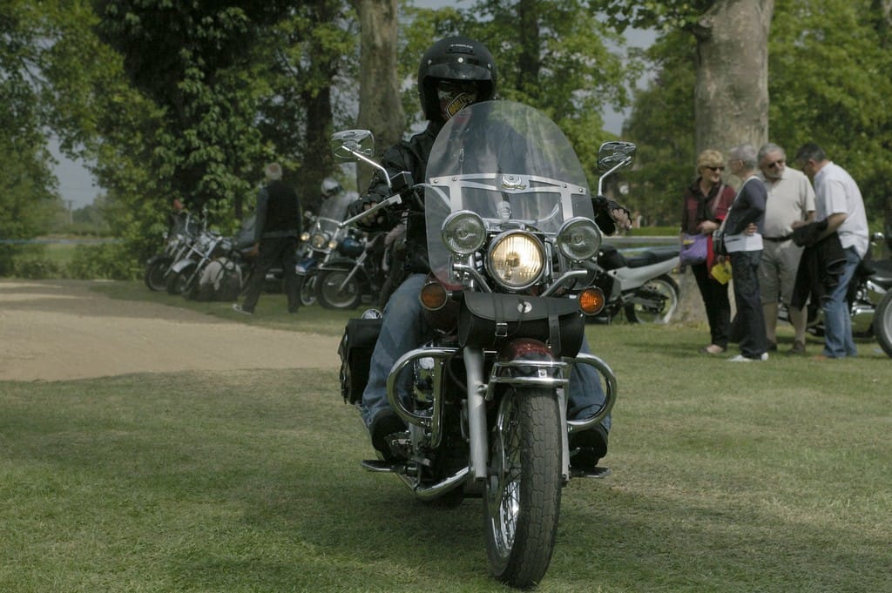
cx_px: 446
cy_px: 296
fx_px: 2042
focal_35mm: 82
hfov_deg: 24.6
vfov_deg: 16.5
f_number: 5.6
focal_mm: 55
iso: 800
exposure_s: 1/4000
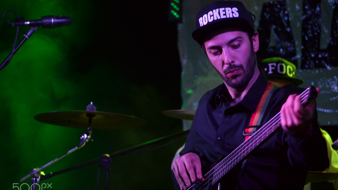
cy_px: 103
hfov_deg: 13.0
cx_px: 169
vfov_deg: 7.3
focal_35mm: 166
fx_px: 1484
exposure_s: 1/100
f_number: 5
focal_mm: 105
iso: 800
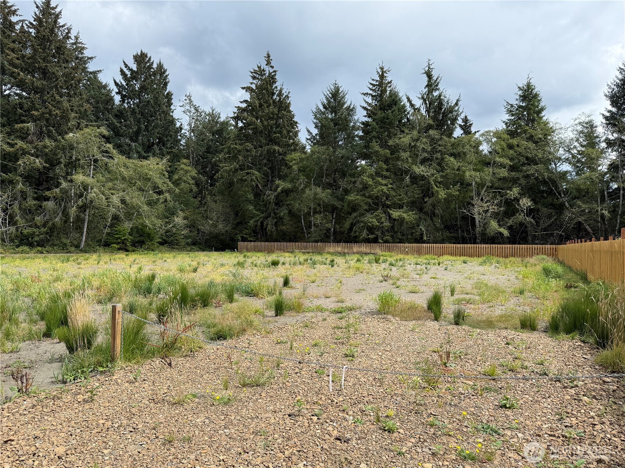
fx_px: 433
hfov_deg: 71.6
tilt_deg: +1.7
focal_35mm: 24
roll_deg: -0.7
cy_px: 234
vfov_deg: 56.8
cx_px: 312
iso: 80
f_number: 1.78
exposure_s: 1/2525
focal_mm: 6.76
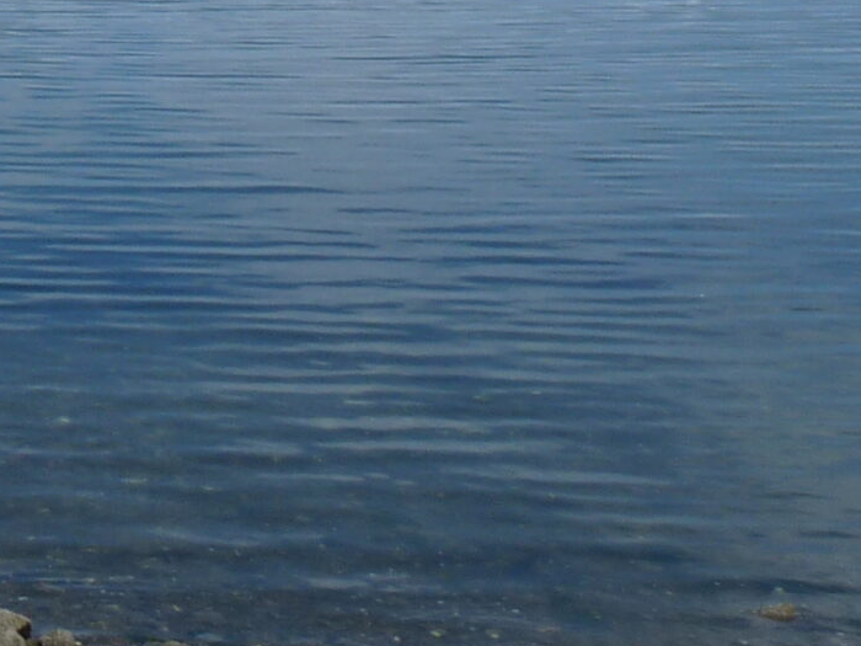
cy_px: -401
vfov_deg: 13.0
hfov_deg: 16.1
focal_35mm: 106
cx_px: -617
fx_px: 2637
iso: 100
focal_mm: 5.1
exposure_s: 1/500
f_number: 6.3
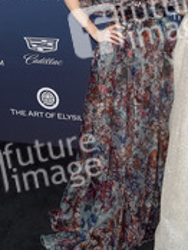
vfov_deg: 30.1
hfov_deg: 22.2
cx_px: 184
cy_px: 96
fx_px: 462
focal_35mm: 64
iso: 320
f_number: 5.6
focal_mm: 29
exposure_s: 1/250
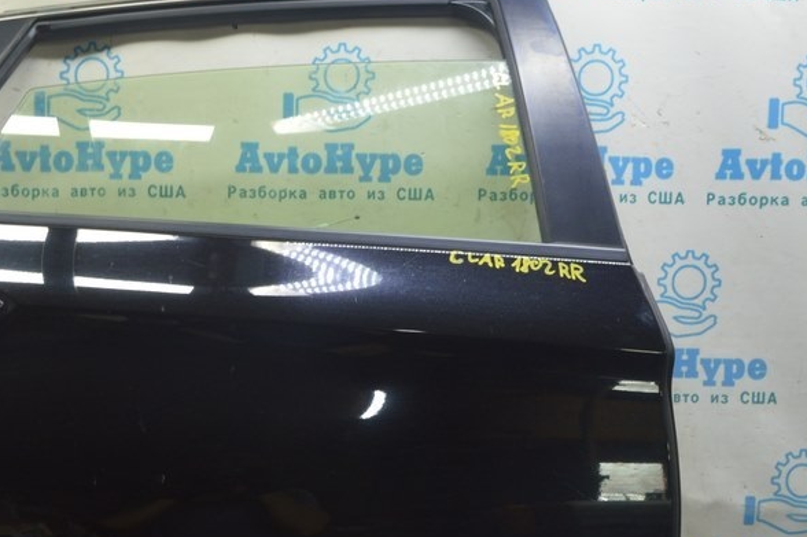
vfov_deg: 28.2
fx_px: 1053
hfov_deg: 41.0
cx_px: 228
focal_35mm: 47
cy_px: 409
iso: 400
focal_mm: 18
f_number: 5.6
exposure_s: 1/20
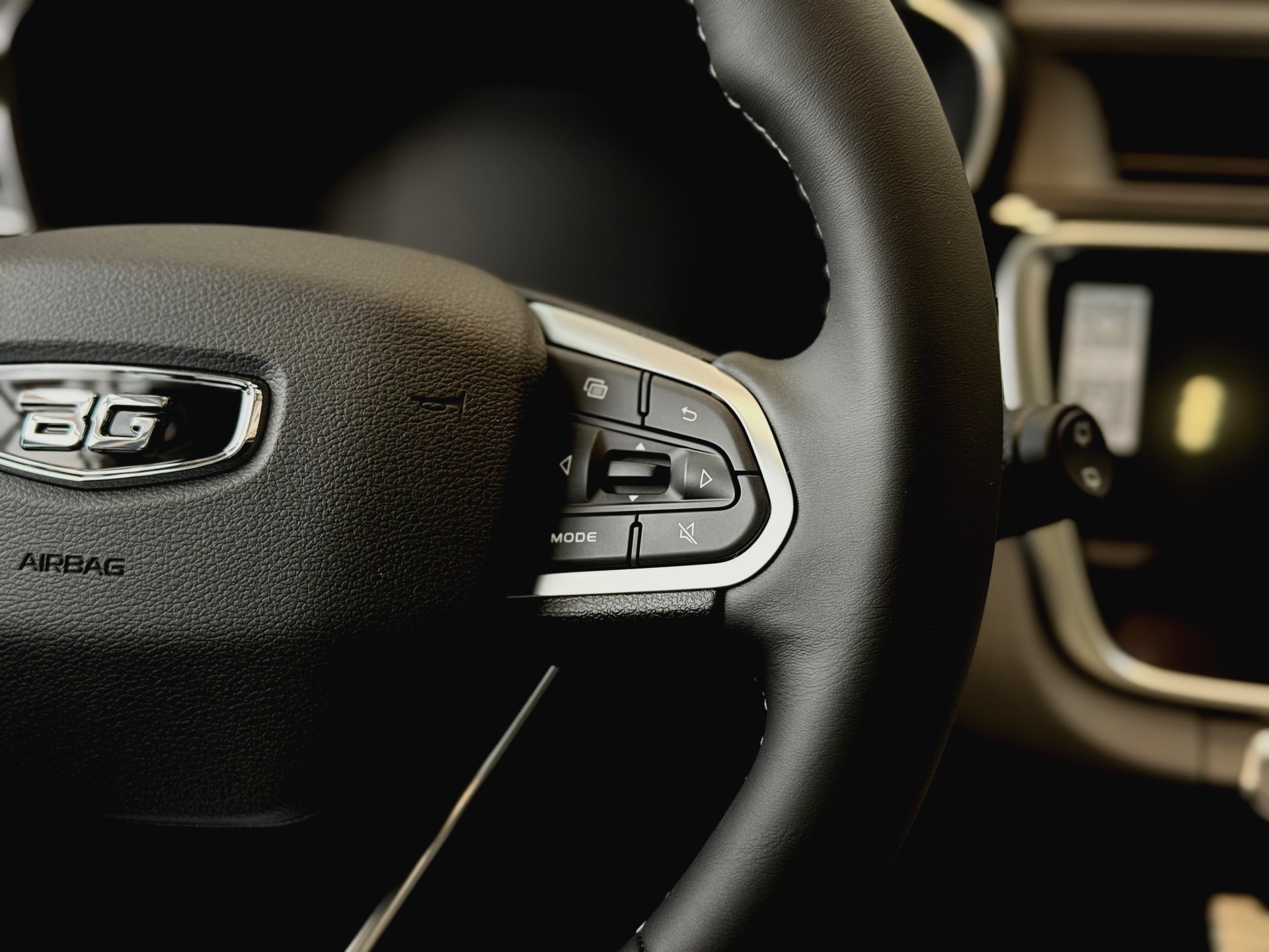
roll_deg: -1.3
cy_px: 476
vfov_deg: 30.3
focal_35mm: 48
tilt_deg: -18.5
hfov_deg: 39.7
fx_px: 1760
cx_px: 634
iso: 125
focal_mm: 6.76
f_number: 1.78
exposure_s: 1/50
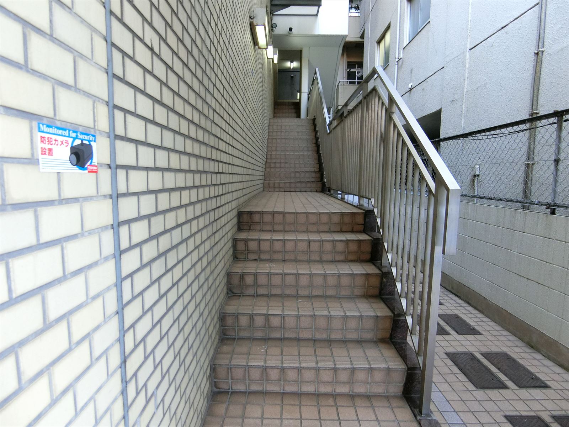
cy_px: 214
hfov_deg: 84.7
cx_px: 284
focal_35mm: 19
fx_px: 312
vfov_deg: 68.7
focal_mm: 4.06
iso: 400
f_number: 2.7
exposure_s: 1/50
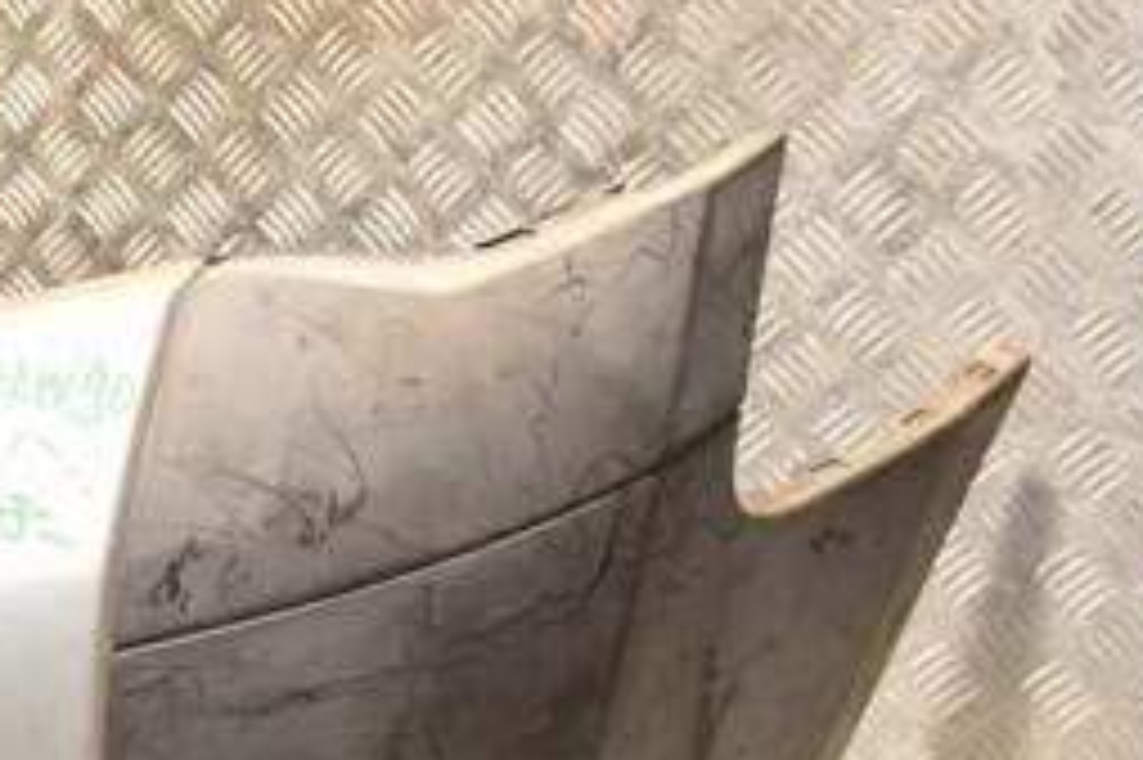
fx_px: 2475
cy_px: 589
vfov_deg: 17.4
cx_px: 36
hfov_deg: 24.9
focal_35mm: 78
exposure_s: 1/200
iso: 800
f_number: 5
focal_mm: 22
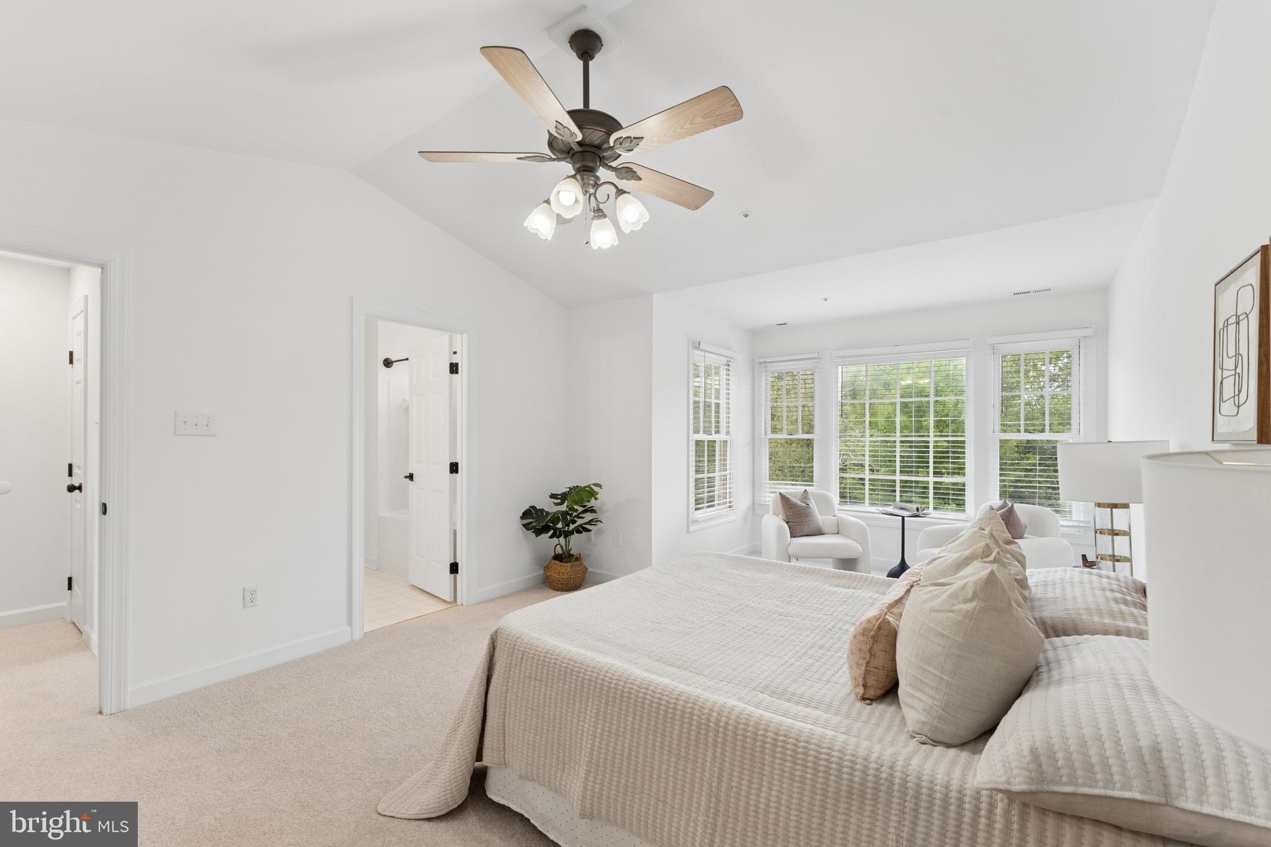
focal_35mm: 15
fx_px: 530
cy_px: 424
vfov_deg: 77.3
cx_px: 636
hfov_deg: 100.4
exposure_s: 1/200
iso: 1250
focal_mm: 15
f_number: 7.1
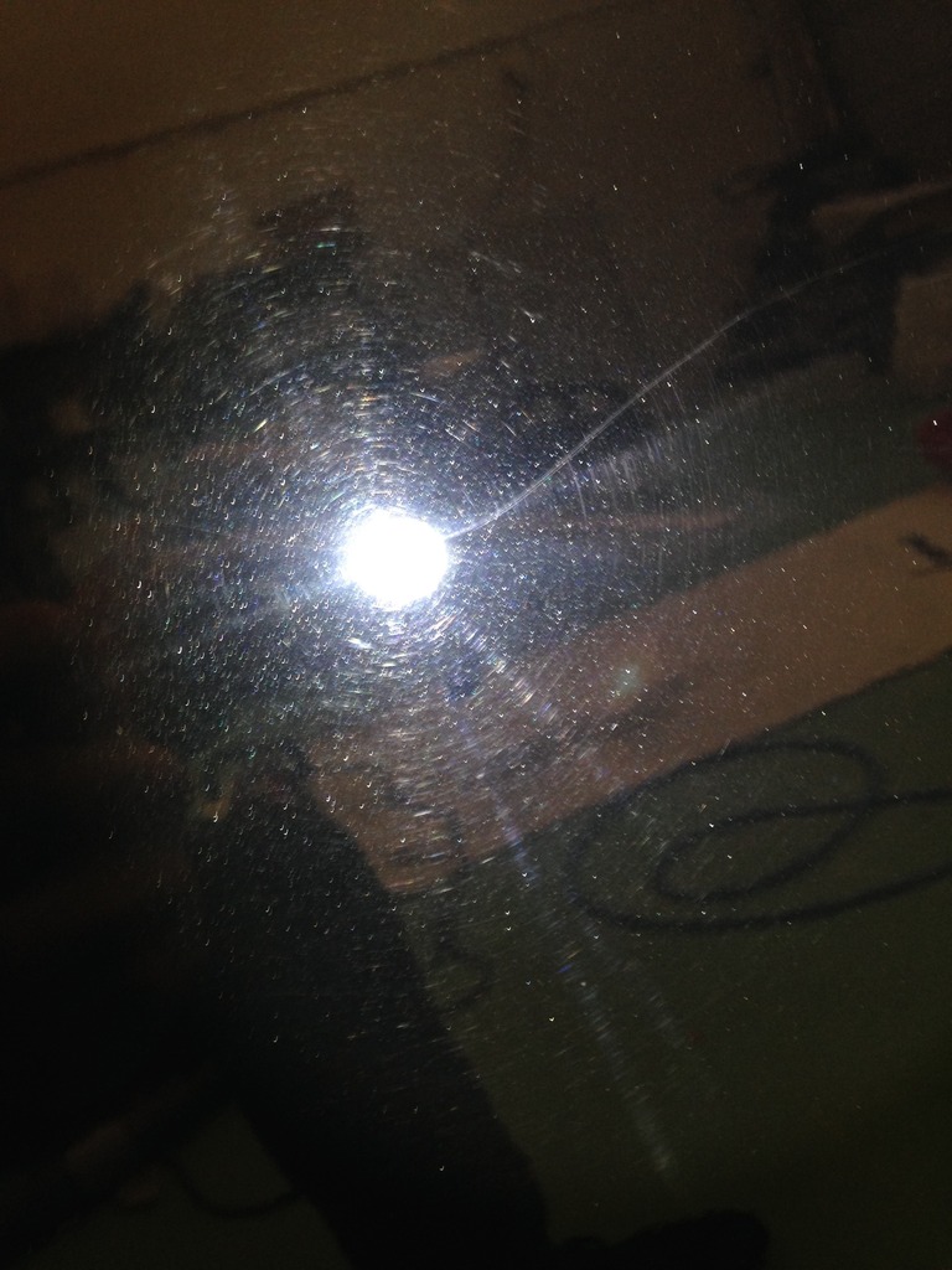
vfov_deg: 55.4
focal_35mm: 33
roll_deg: +16.8
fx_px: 1210
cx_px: 476
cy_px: 635
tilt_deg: -15.0
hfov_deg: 42.9
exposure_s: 1/20
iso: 80
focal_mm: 4.12
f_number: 2.4
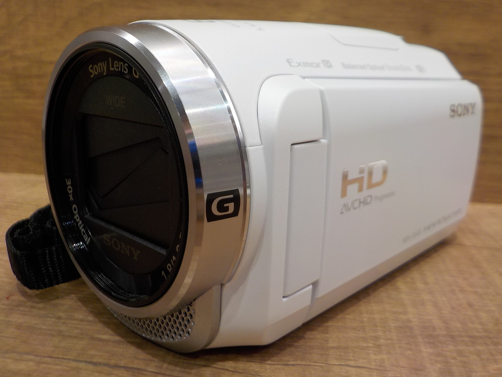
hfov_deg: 60.0
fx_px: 435
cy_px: 188
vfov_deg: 46.8
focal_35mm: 30
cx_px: 251
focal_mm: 4.1
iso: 125
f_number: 3.3
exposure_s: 1/80
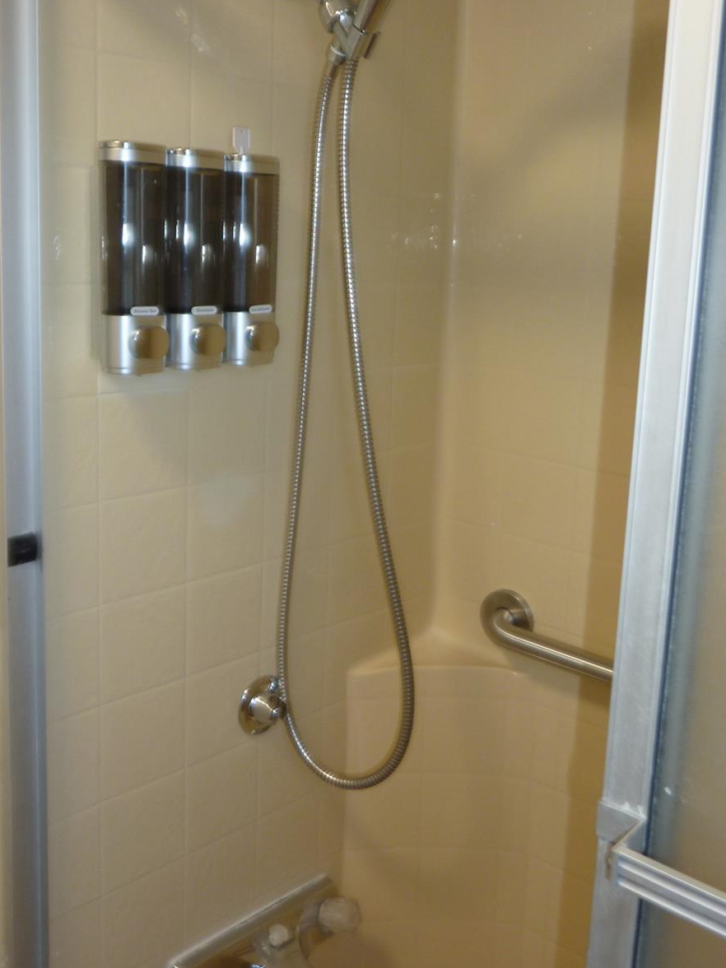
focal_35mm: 37
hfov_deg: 38.7
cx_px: 382
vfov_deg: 49.9
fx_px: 1035
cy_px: 403
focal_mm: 4.7
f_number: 3.4
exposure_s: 1/30
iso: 100
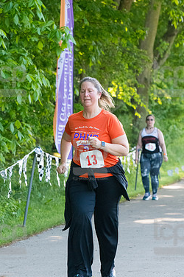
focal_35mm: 219
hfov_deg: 6.3
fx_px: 1682
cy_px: 160
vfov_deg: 9.4
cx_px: 90
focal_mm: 122
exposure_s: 1/1250
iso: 3200
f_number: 5.6
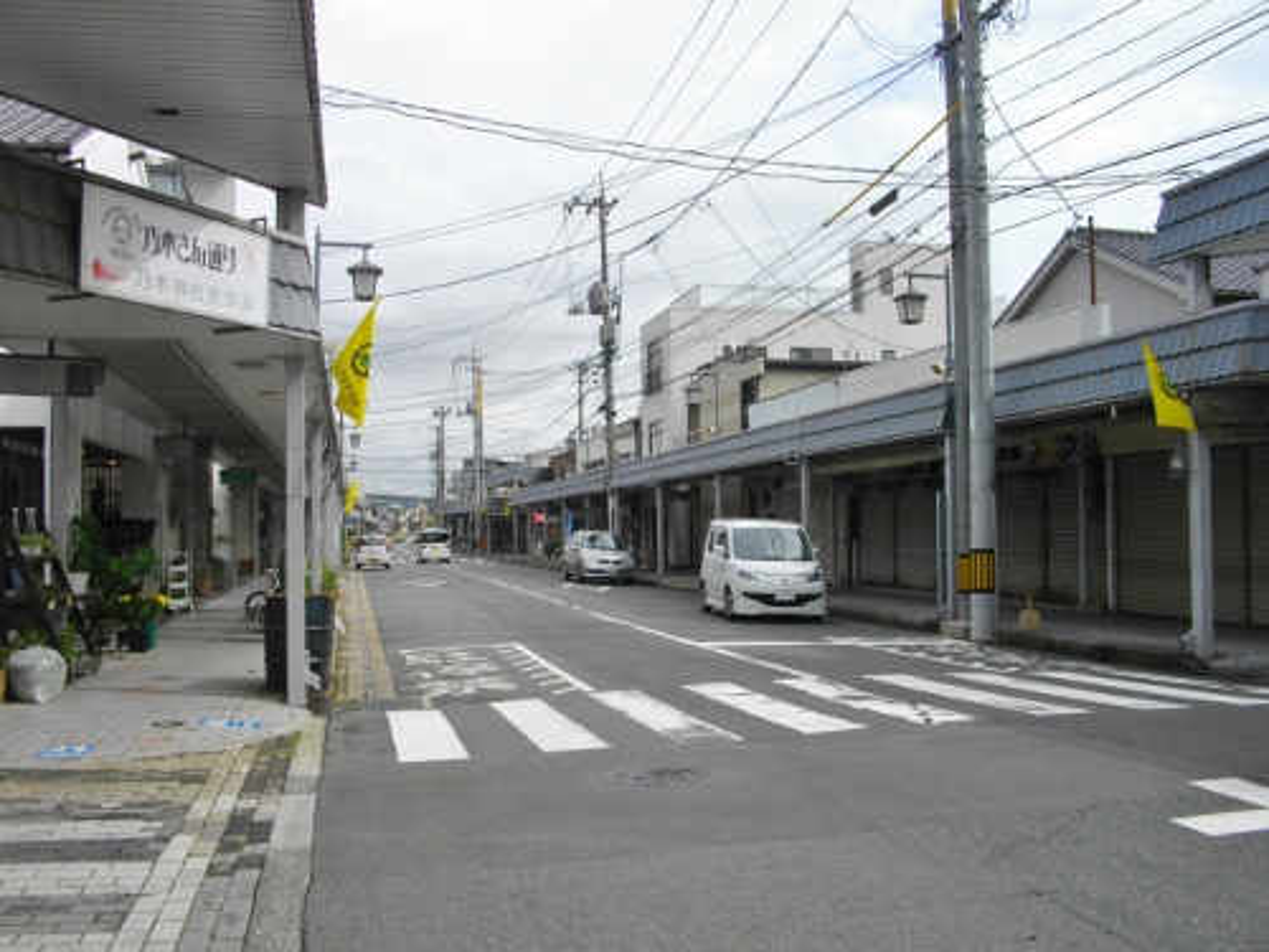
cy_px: 476
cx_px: 634
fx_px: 1173
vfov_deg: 44.2
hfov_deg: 56.8
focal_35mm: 32
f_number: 5.5
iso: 100
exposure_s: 1/400
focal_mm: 5.7
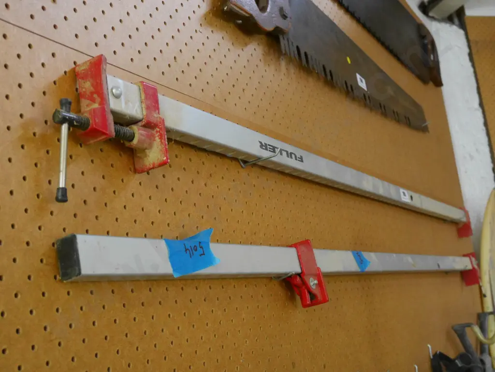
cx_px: 248
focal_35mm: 44
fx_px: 629
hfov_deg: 42.9
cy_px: 186
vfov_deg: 32.9
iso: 3200
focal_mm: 22
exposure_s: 1/13
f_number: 4.8
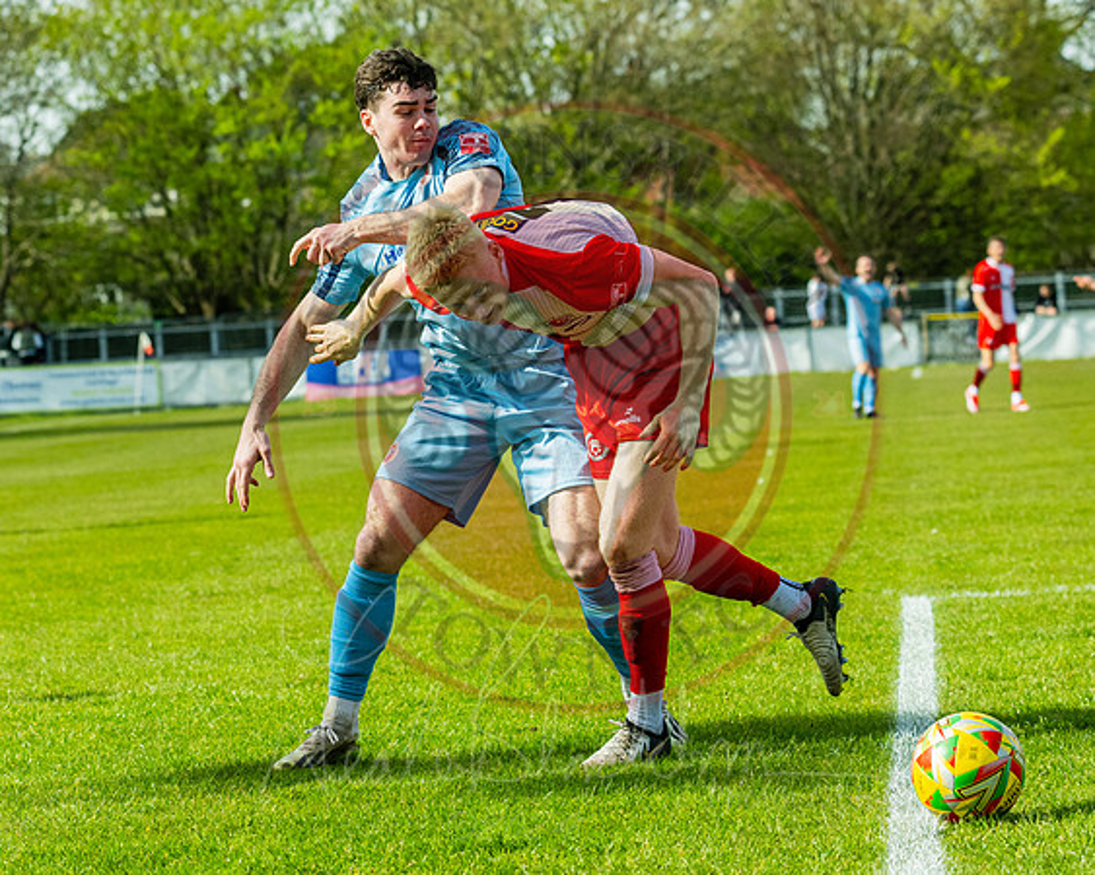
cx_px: 340
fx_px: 5172
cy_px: 411
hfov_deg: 12.1
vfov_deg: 9.7
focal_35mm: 160
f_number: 4
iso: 400
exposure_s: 1/4000
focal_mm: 80
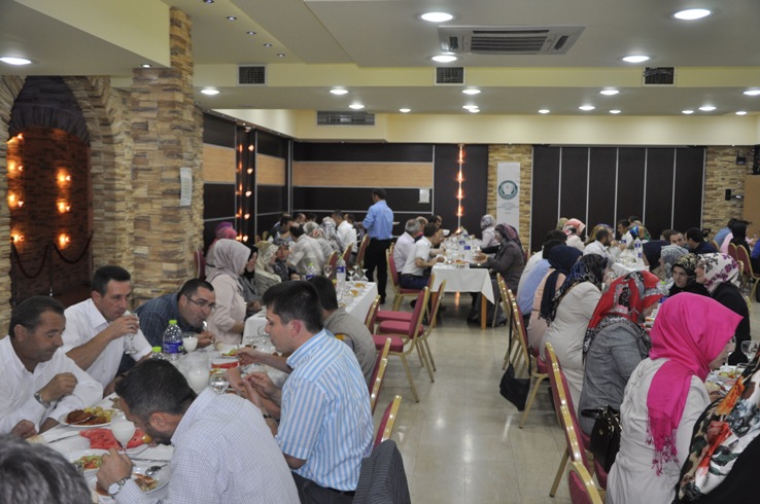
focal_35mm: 36
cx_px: 380
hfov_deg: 53.2
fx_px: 759
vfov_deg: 36.8
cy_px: 252
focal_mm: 24
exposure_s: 1/125
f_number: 3.8
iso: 560
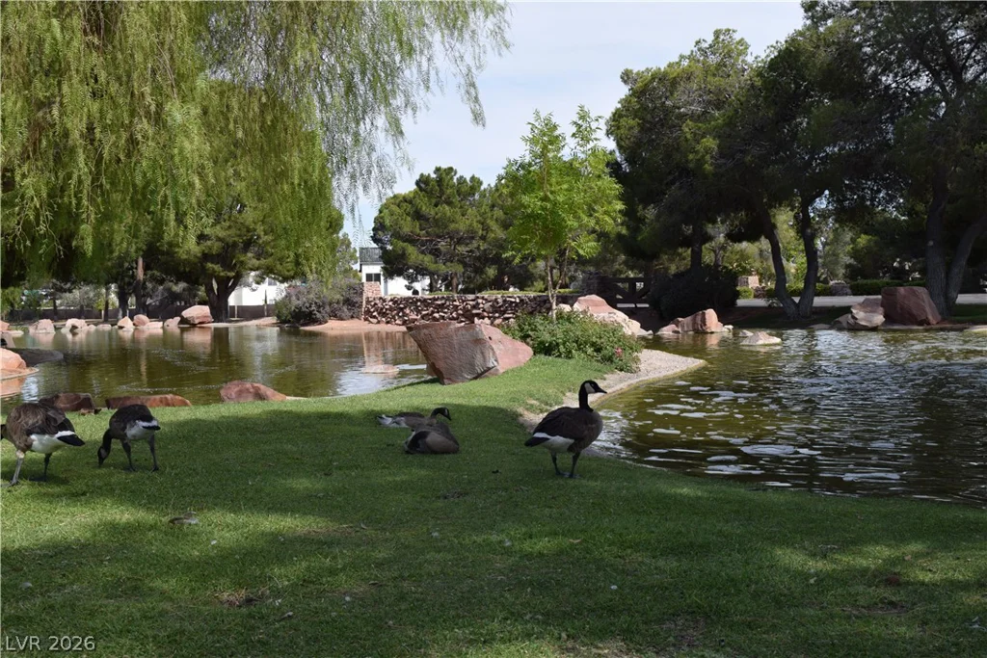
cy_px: 329
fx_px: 1193
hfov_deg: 45.0
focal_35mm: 44
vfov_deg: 30.9
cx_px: 494
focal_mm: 29
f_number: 9
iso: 200
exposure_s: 1/320
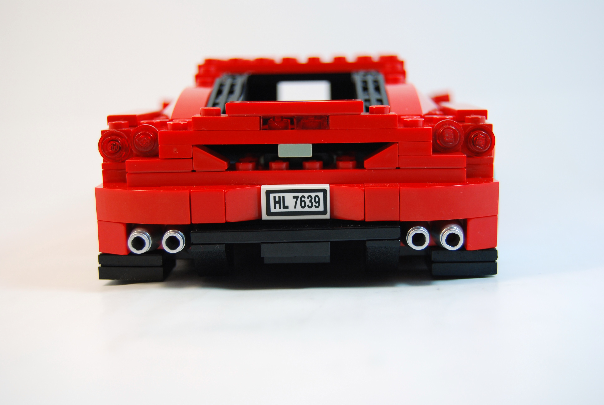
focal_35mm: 52
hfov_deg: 37.8
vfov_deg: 25.8
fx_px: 882
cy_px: 202
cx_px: 302
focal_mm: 35
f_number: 4.8
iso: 200
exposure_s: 1/80
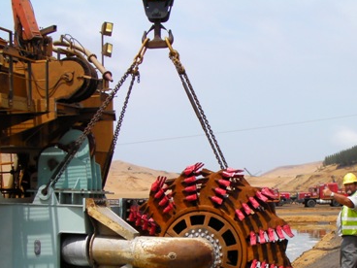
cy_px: 229
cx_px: 258
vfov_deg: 21.9
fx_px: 681
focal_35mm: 66
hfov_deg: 29.0
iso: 50
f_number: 4.5
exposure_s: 1/410
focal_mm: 6.3
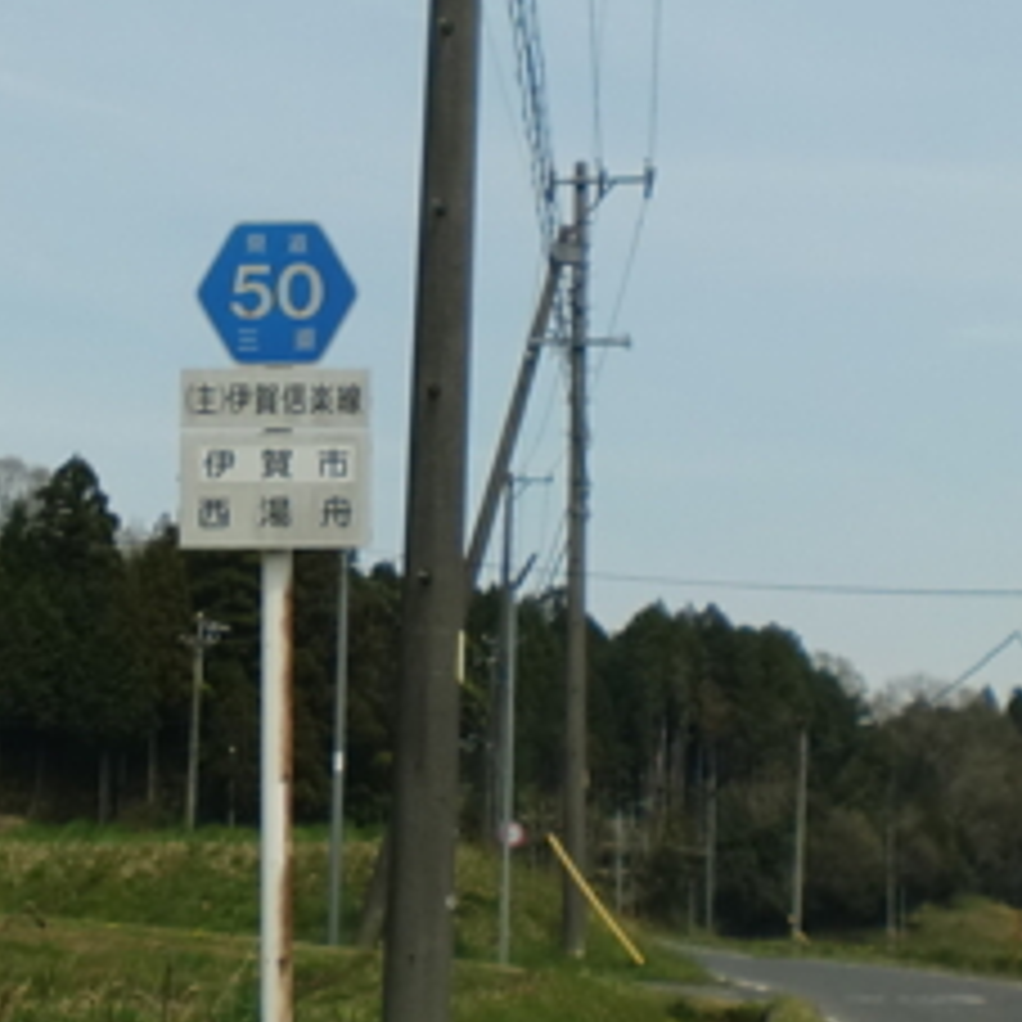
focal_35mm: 109
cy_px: 410
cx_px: 446
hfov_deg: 16.0
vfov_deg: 16.0
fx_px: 3641
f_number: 3.1
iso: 64
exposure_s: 1/1000
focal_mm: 6.3
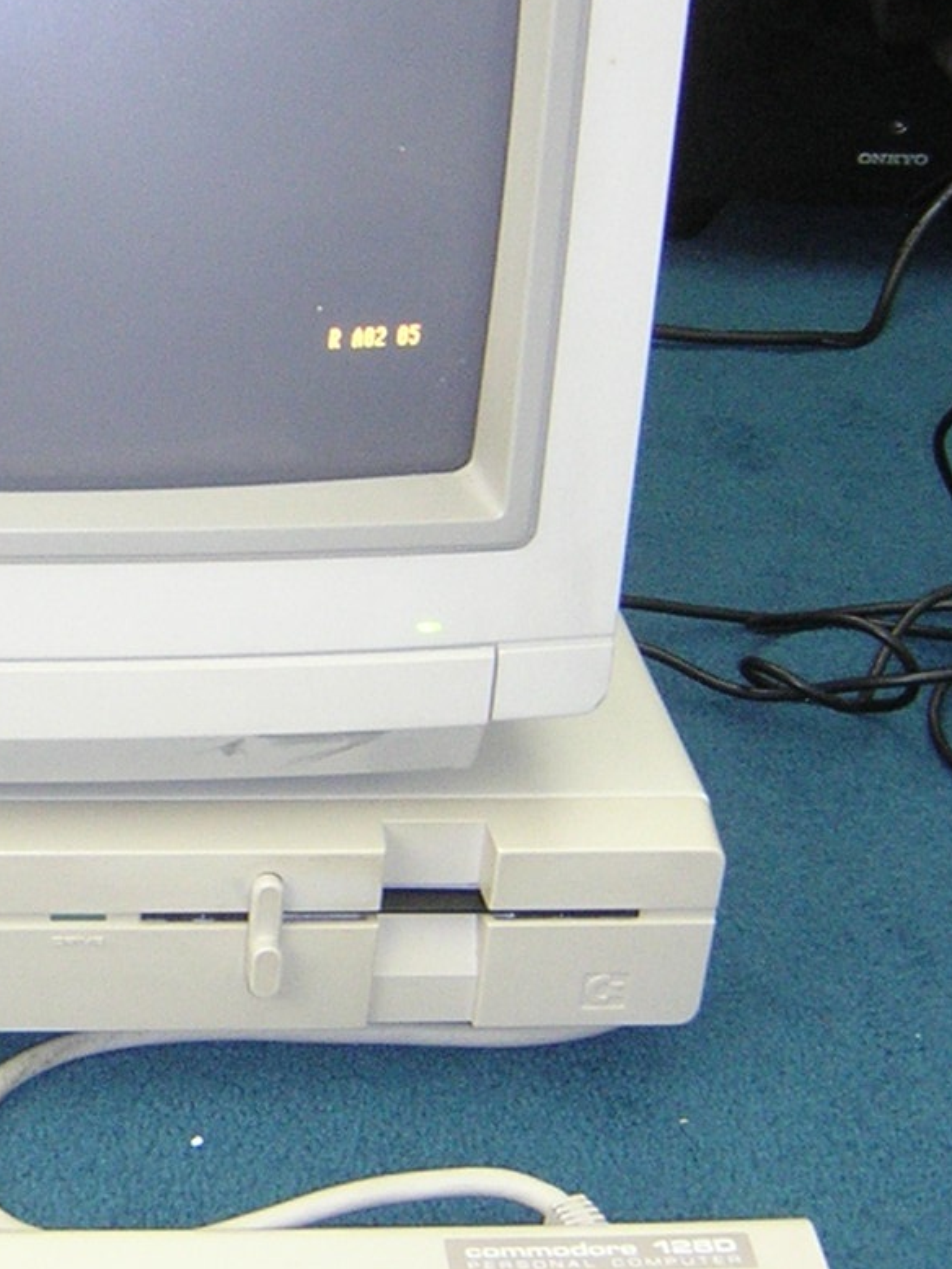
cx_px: 21
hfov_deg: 19.4
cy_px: 605
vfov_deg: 26.3
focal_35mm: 74
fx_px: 2712
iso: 400
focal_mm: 4.7
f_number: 2.6
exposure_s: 1/6.1
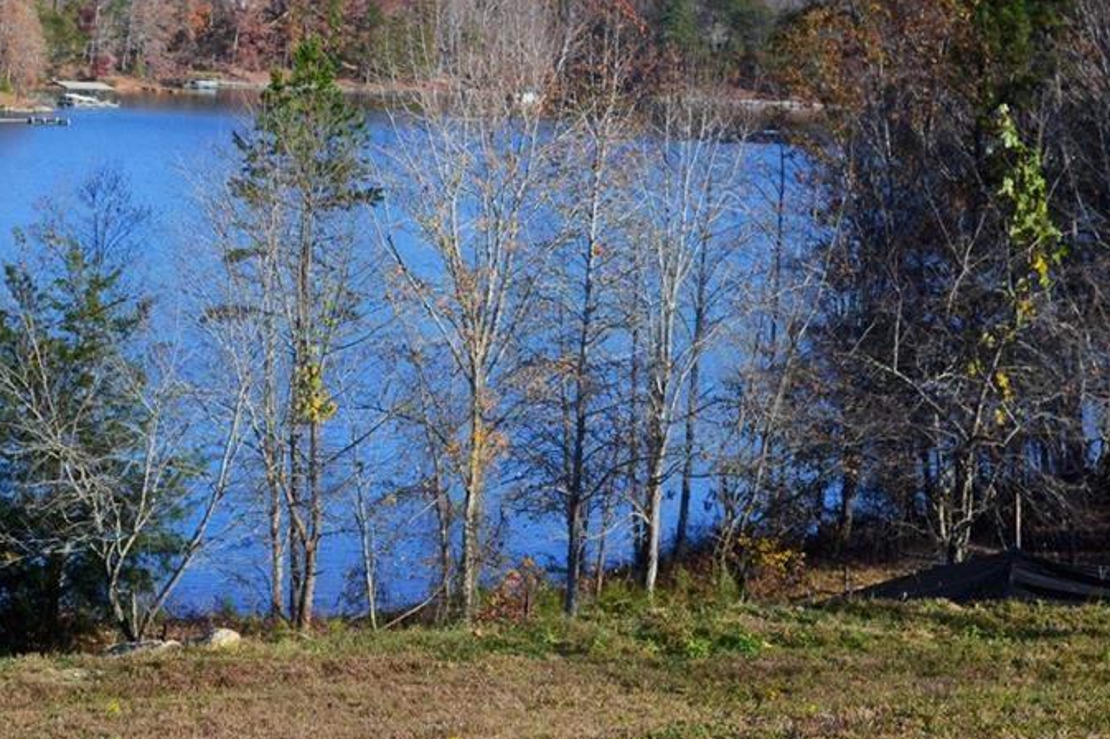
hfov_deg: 19.8
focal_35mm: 103
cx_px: 369
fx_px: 3167
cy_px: 271
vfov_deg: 13.3
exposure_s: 1/400
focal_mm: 45
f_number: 11
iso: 400
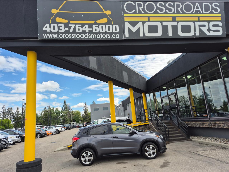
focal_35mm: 23
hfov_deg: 73.9
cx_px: 114
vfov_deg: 58.9
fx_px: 152
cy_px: 86
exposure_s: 1/1552
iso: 25
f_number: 1.8
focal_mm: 5.4
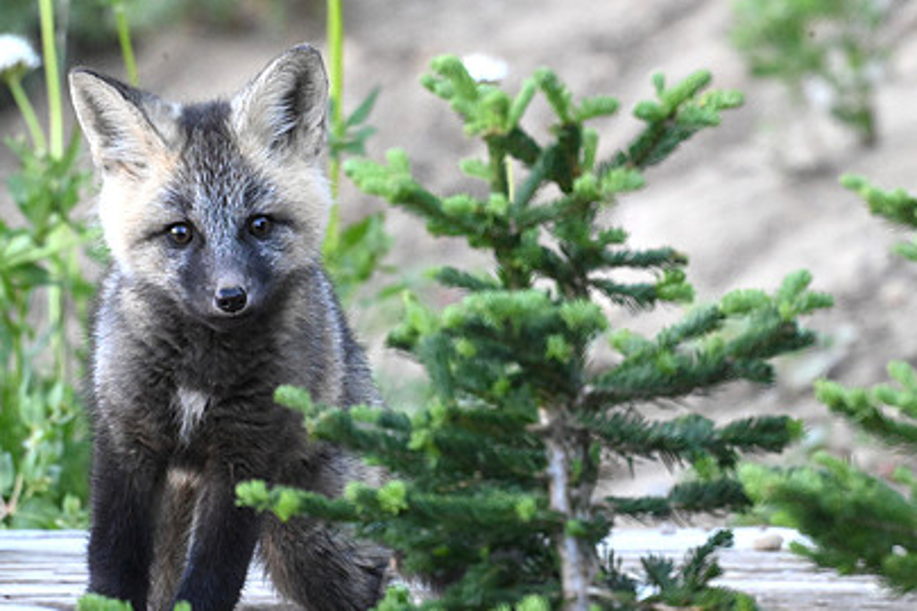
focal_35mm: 1720
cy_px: 332
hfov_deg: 1.2
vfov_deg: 0.8
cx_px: 491
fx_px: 43809
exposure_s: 1/250
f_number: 13
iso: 6400
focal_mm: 1200
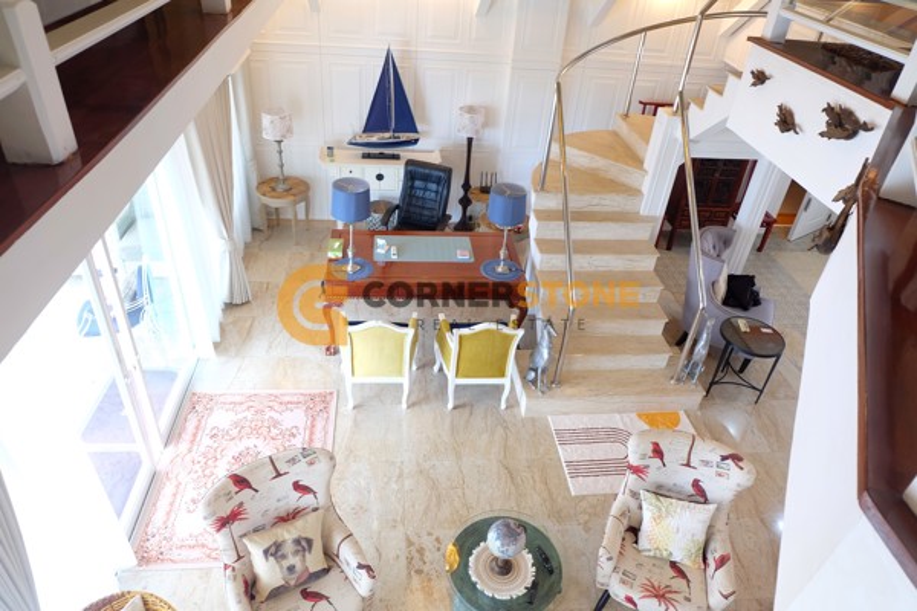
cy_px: 306
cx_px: 458
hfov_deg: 73.7
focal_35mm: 24
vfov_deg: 53.1
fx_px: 611
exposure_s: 1/10
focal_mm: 16
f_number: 3.5
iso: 200
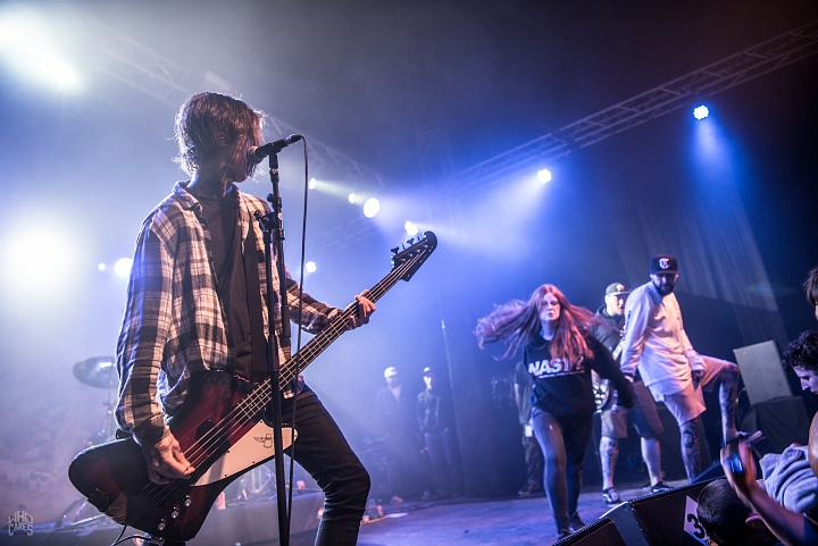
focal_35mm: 24
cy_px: 273
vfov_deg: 53.2
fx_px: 546
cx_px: 409
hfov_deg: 73.7
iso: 160
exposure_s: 1/80
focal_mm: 24
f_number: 2.8
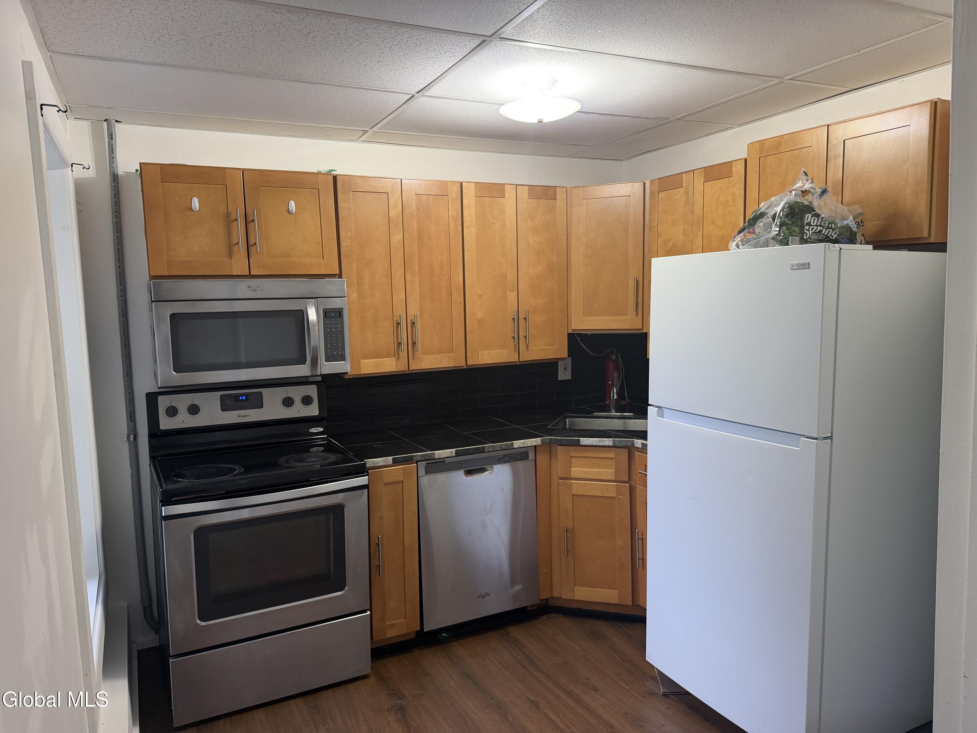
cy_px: 366
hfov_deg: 71.6
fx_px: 677
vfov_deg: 56.8
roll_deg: +1.7
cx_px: 488
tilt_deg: -6.5
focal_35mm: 24
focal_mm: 6.76
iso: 160
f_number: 1.78
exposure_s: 1/120
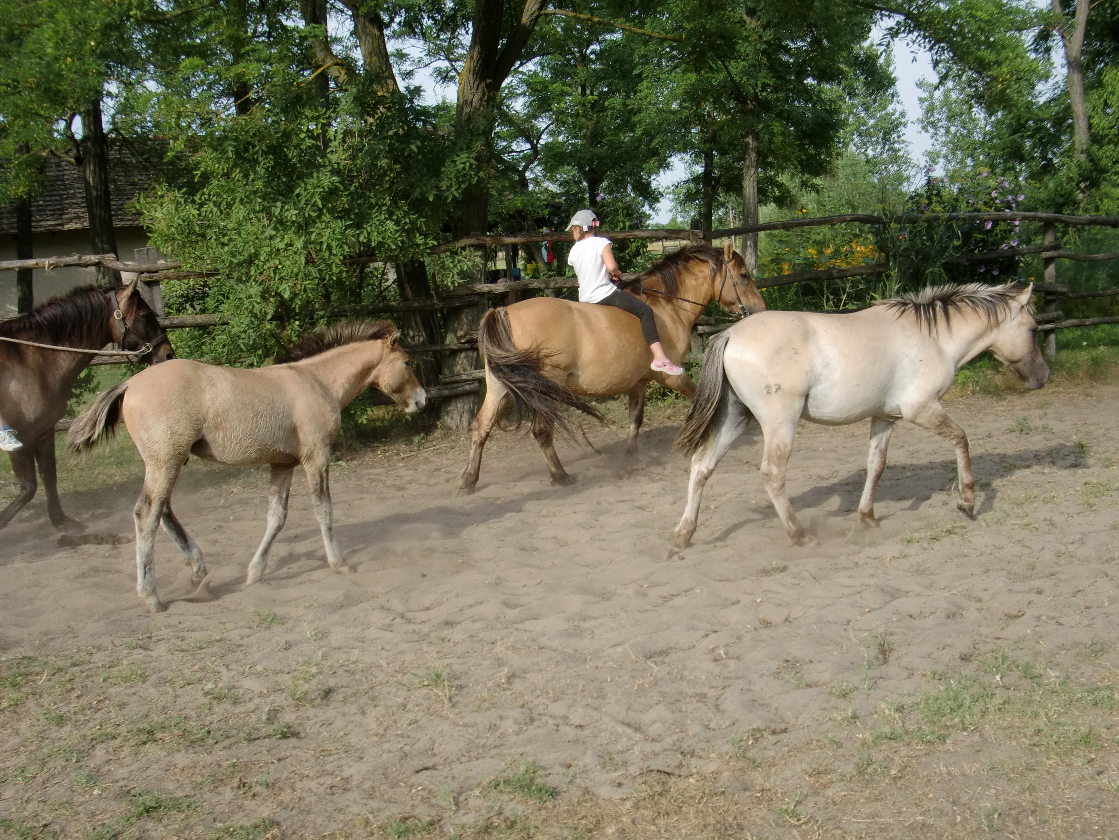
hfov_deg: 49.0
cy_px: 420
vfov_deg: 37.7
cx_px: 560
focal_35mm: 38
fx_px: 1228
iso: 64
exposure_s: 1/320
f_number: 3.9
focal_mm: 6.66
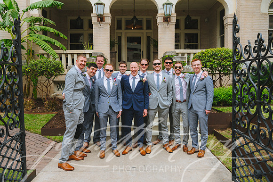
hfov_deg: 62.0
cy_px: 91
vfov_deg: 43.6
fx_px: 227
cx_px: 136
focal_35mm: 30
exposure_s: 1/1250
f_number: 6.3
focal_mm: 30
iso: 640
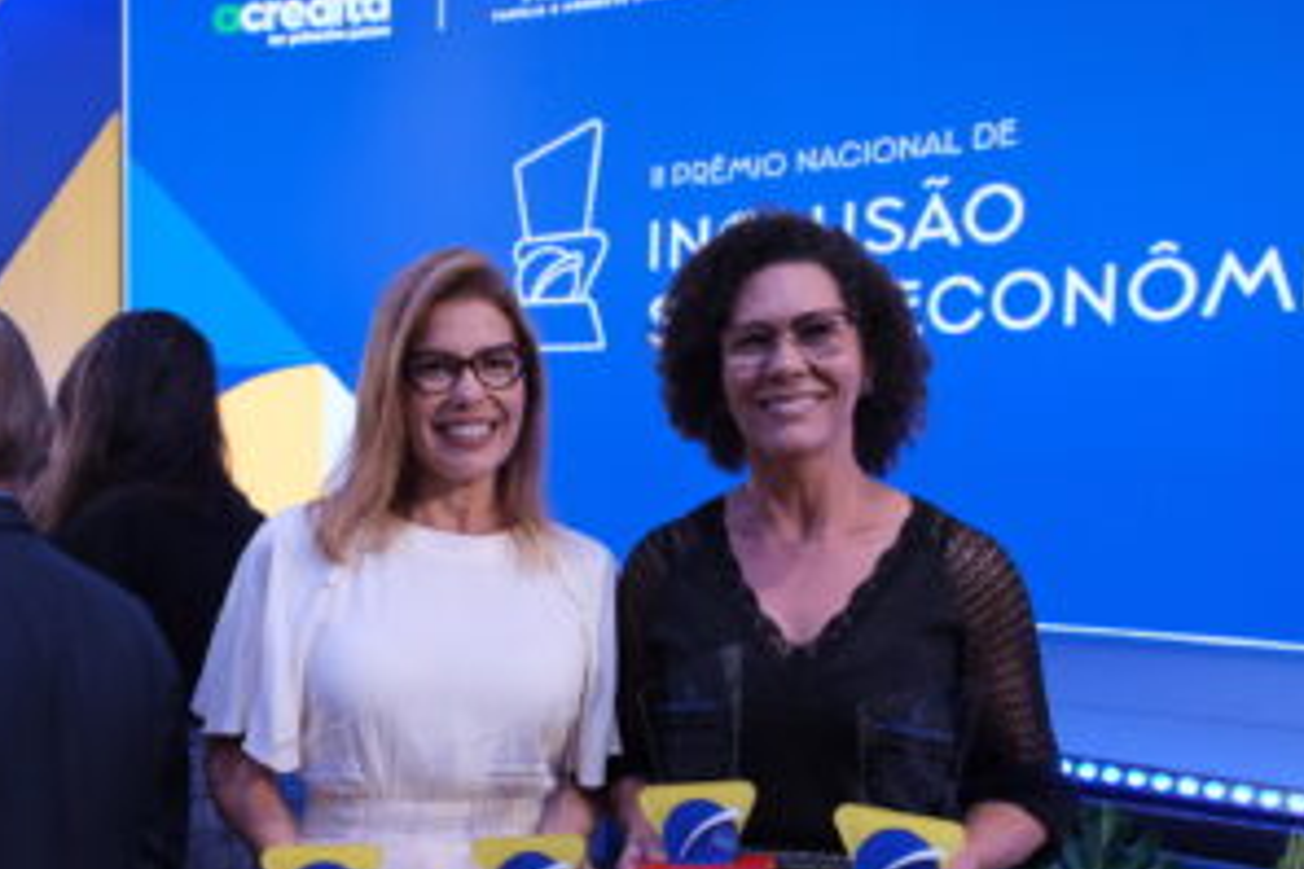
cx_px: 540
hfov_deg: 54.1
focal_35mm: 35
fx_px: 1268
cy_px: 577
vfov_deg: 37.5
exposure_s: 1/212
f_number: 3.2
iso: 2500
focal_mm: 17
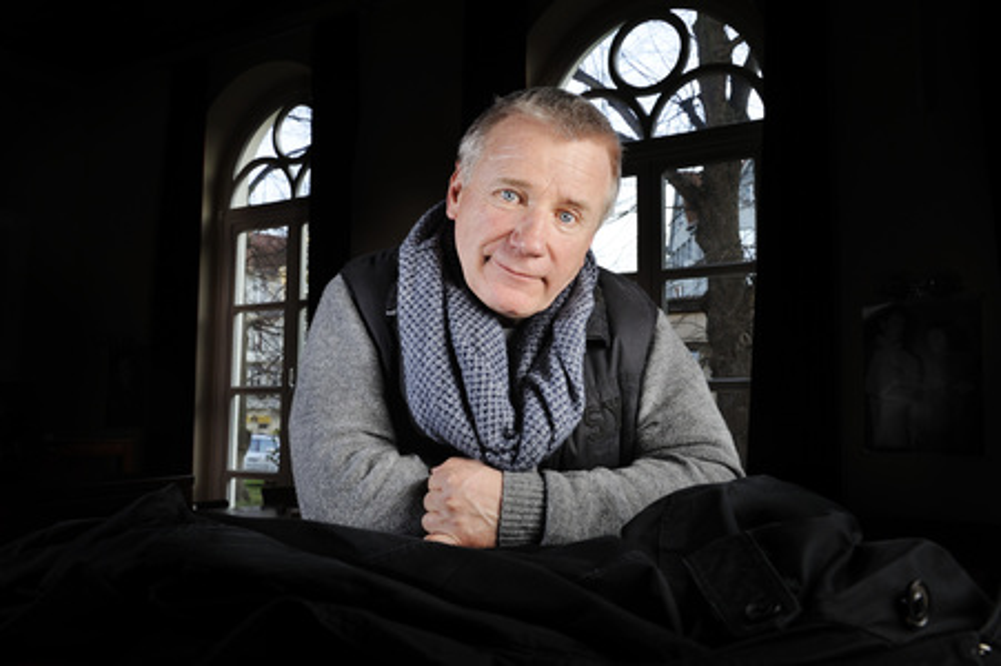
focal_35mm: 32
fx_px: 889
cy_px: 333
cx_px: 500
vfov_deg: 41.1
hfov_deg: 58.8
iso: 800
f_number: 8
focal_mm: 32
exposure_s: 1/100
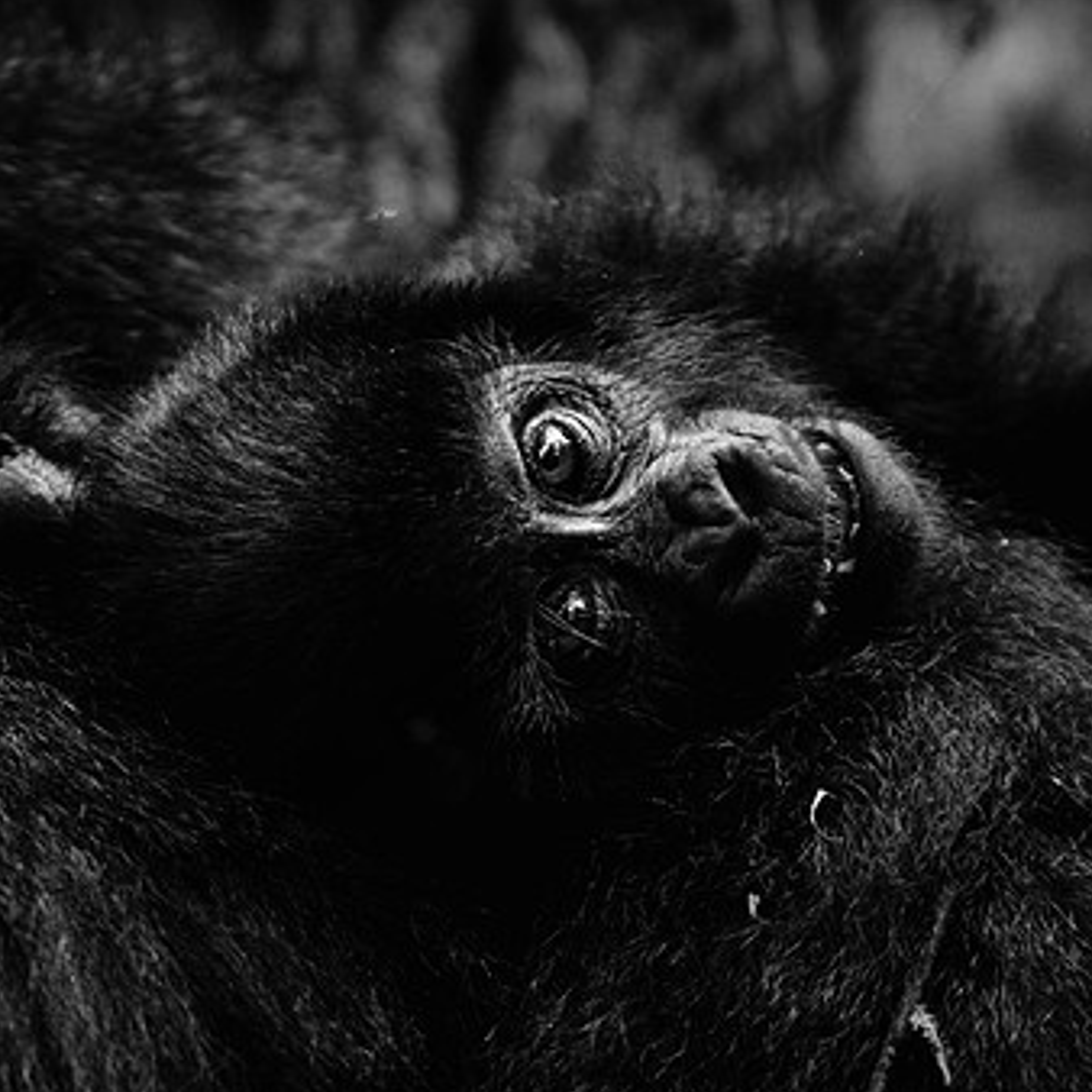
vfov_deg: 7.9
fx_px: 7923
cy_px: 852
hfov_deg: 7.9
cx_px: 223
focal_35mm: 222
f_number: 2.8
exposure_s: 1/250
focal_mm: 105
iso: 2500
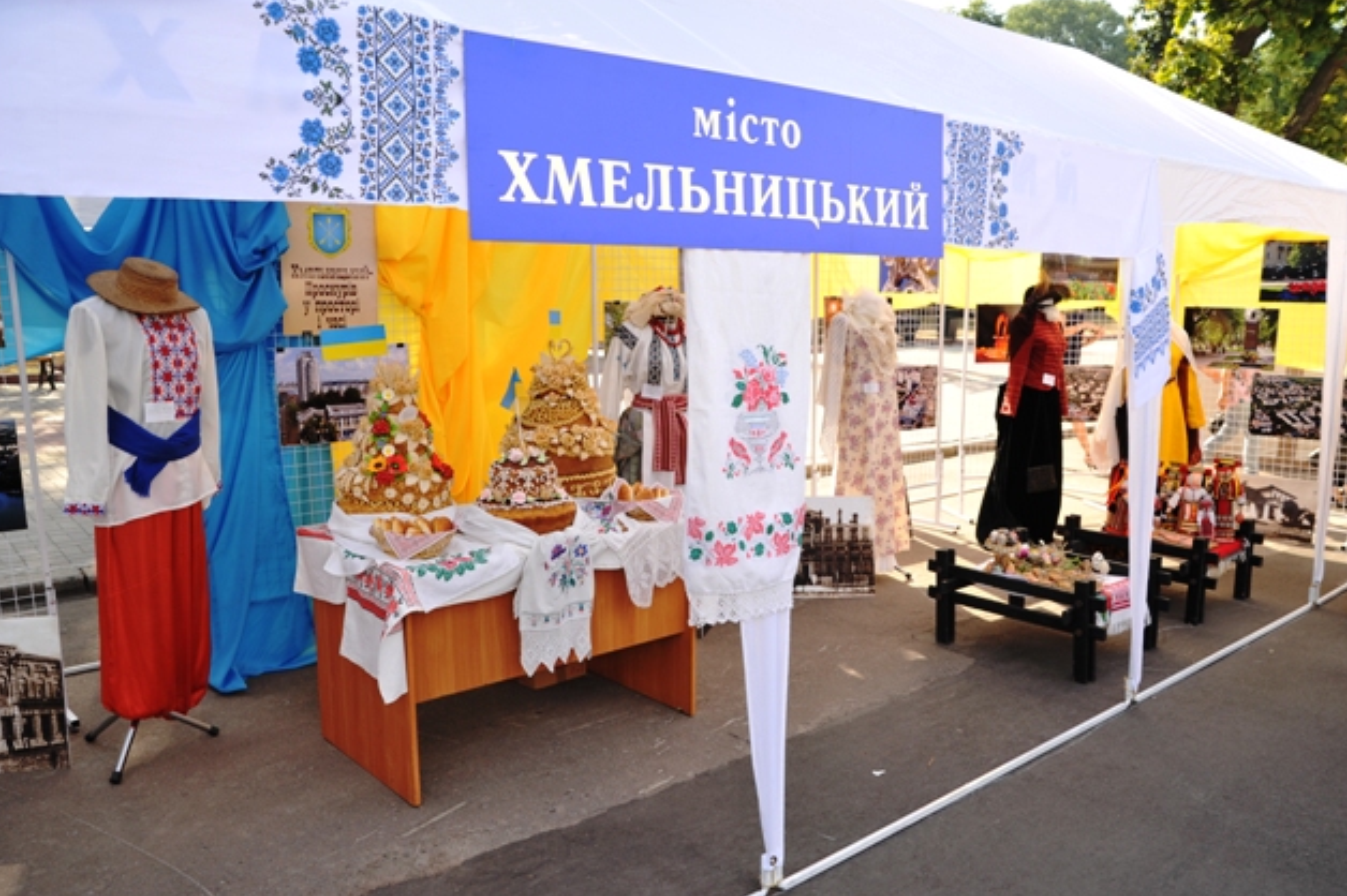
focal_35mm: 53
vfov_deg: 25.5
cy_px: 452
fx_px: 1982
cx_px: 678
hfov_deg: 37.5
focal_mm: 52
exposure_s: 1/200
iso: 250
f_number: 5.6
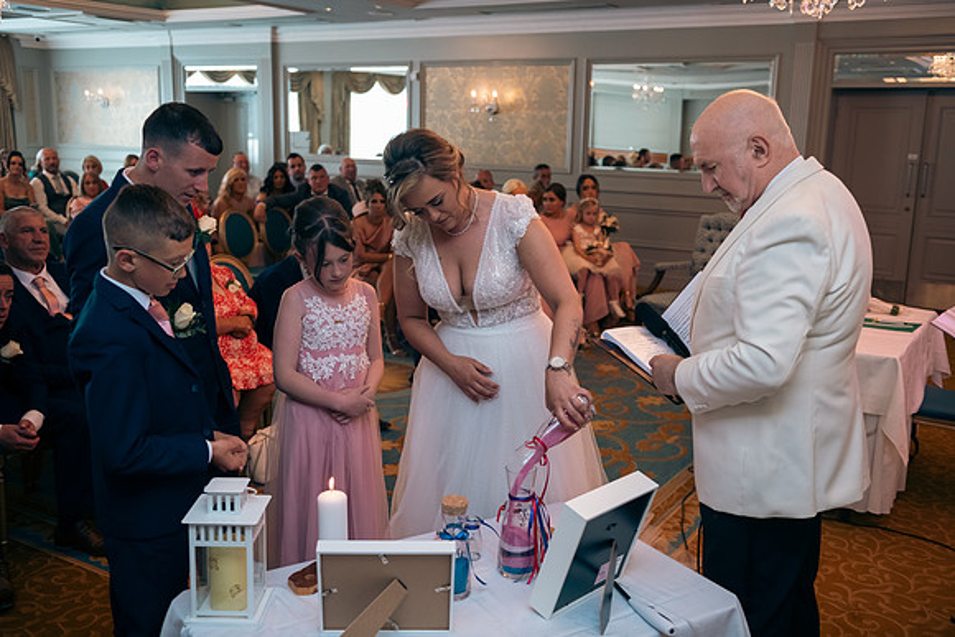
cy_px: 318
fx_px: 929
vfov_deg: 37.9
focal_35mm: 35
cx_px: 478
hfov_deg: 54.4
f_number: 3.5
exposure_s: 1/160
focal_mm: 35
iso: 640
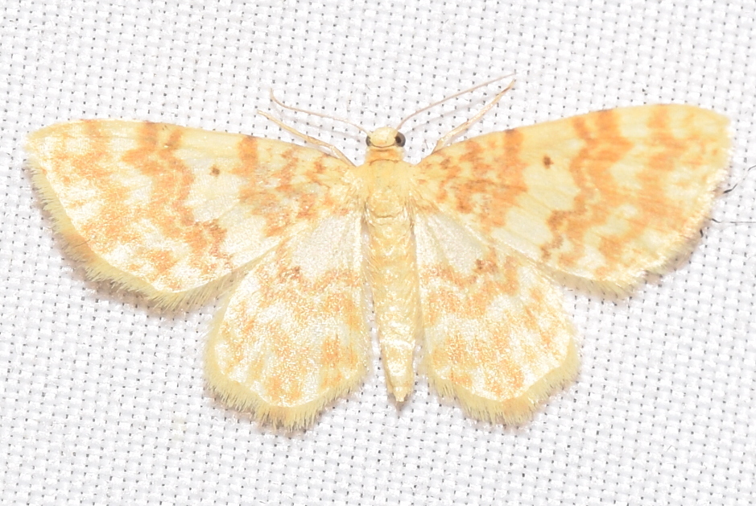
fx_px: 4498
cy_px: 252
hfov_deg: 9.6
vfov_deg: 6.4
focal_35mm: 214
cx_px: 379
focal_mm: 140
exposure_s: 1/60
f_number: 13
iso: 100
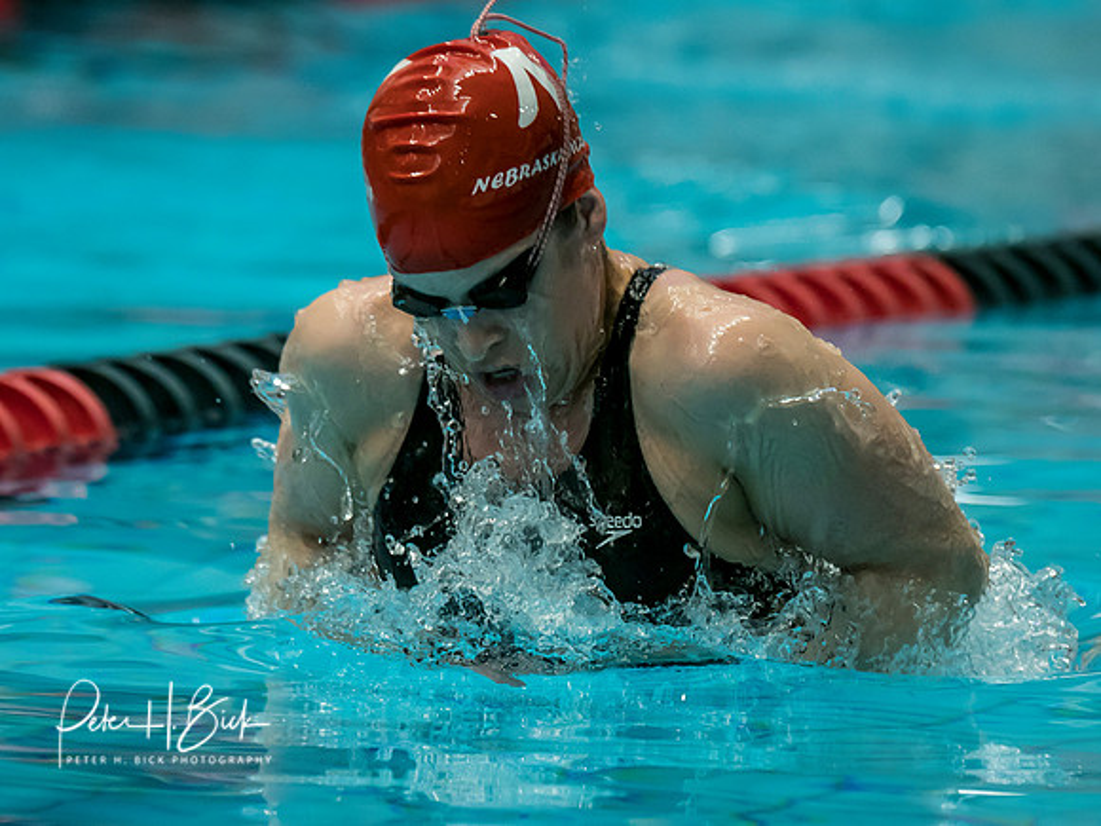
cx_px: 517
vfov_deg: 2.7
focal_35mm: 552
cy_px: 440
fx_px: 17558
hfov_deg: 3.6
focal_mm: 200
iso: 2000
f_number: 2.8
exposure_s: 1/1000
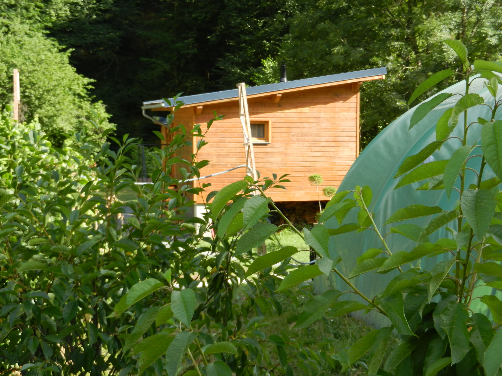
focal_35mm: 53
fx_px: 769
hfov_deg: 36.2
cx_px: 251
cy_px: 188
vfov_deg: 27.5
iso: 180
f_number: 4.4
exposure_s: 1/250
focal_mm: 9.4
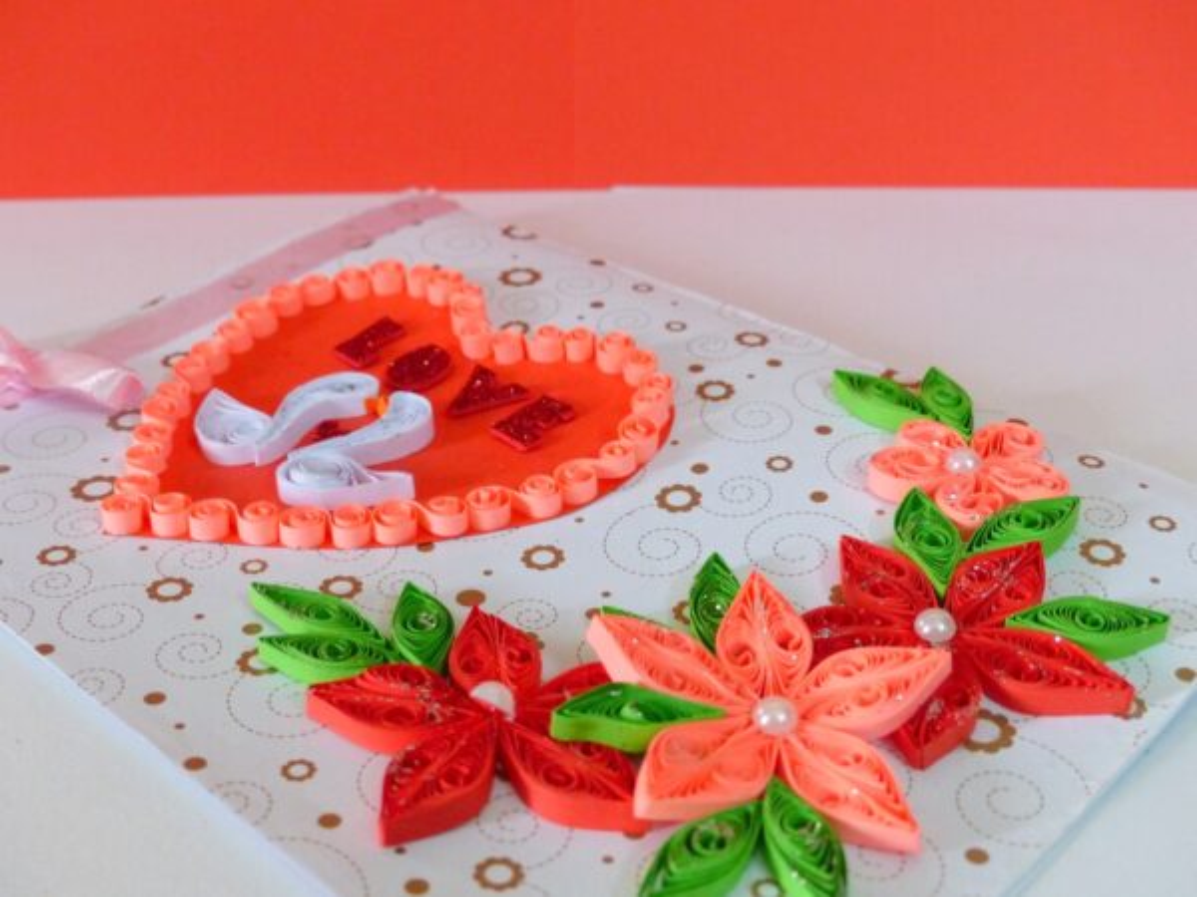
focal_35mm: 44
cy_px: 448
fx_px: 1521
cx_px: 598
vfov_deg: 32.9
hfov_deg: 42.9
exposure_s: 1/30
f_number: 2.8
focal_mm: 7.8
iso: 400
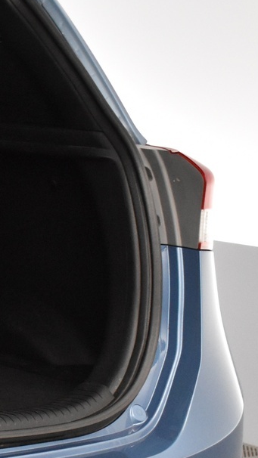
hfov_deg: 8.9
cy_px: 220
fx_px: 1532
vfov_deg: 17.0
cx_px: -308
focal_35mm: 126
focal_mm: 30
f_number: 5
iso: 3200
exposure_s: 1/100
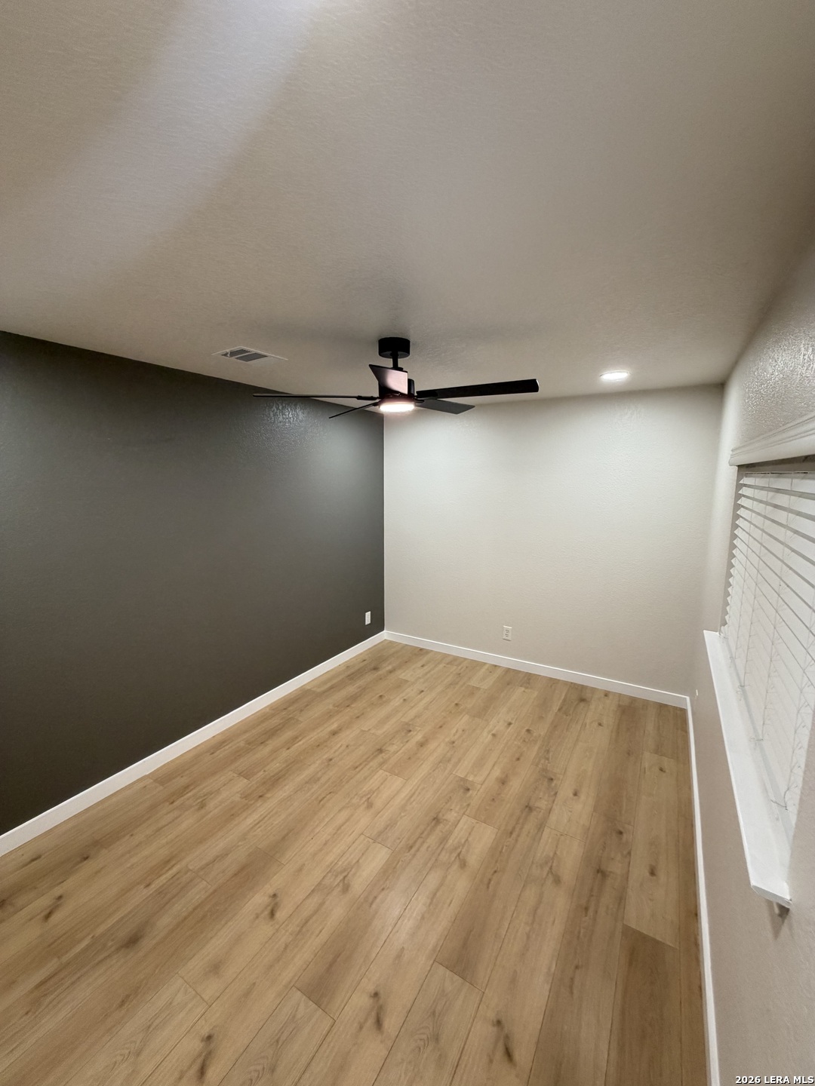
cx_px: 408
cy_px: 543
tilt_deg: -8.5
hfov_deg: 85.7
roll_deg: +0.2
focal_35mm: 14
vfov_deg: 102.1
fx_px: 439
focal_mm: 2.22
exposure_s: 1/60
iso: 250
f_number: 2.2
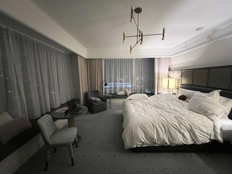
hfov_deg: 106.2
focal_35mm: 13
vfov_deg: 89.9
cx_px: 116
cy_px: 87
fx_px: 87
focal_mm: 1.57
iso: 1000
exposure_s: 1/40
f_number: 1.8
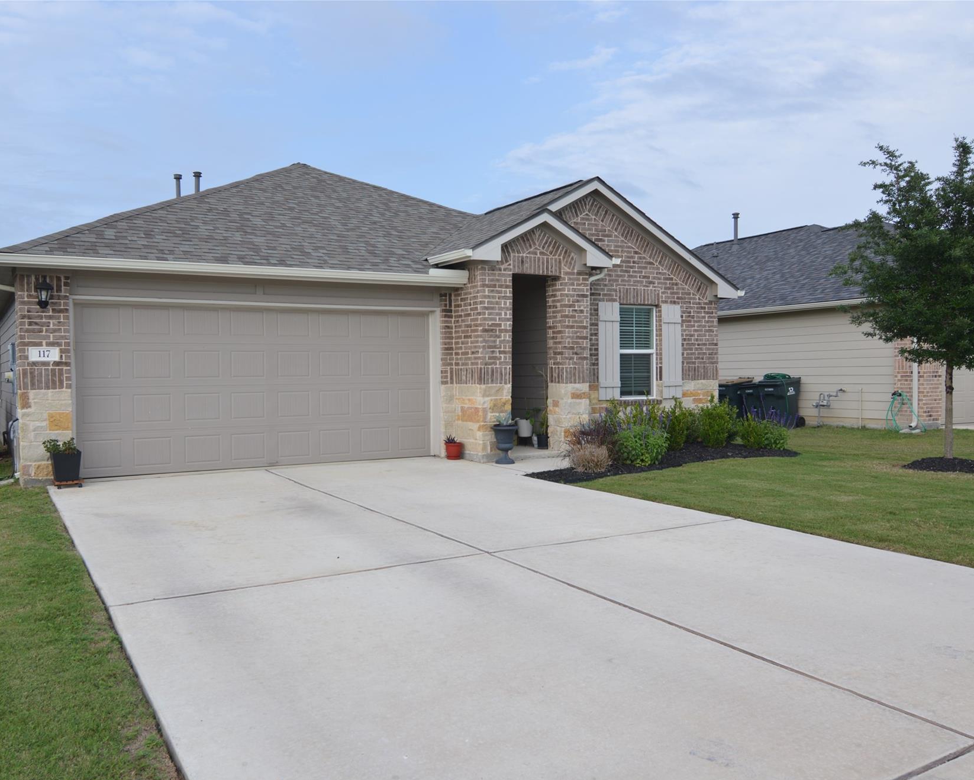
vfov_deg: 51.5
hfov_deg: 62.0
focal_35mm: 28
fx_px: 807
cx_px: 425
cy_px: 402
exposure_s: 1/200
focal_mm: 16
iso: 100
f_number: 7.1
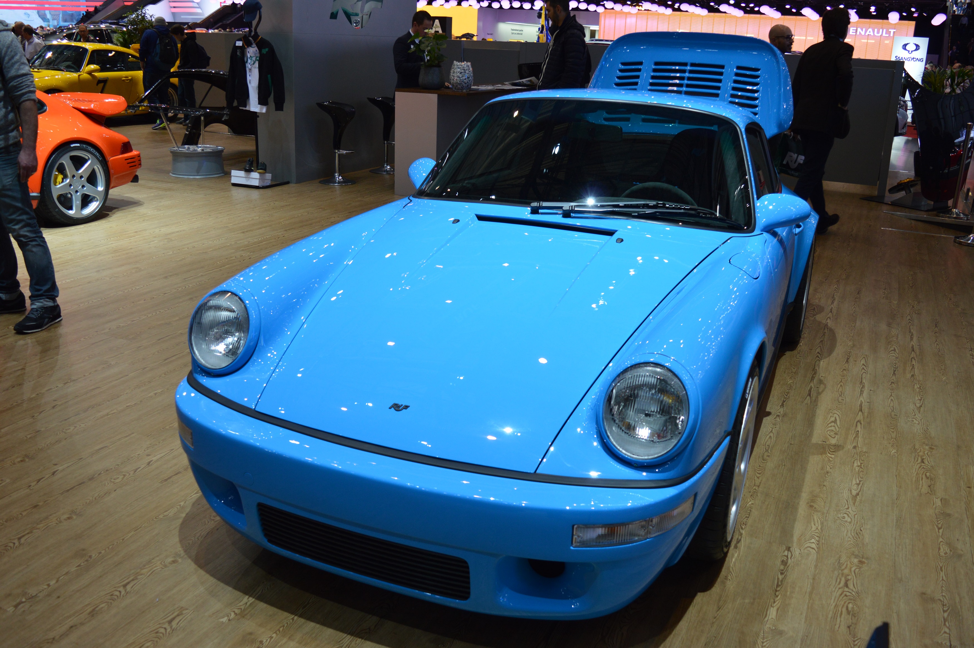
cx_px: 487
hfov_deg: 57.3
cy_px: 324
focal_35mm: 33
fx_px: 892
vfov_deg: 39.9
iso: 400
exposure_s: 1/100
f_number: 5
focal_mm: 22
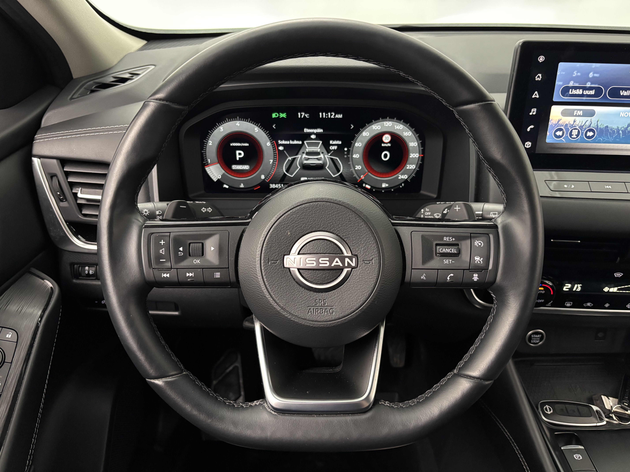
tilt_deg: -30.3
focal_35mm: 26
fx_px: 473
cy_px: 236
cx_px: 315
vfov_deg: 53.1
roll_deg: -0.7
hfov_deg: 67.3
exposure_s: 1/30
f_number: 1.6
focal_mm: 5.96
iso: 640
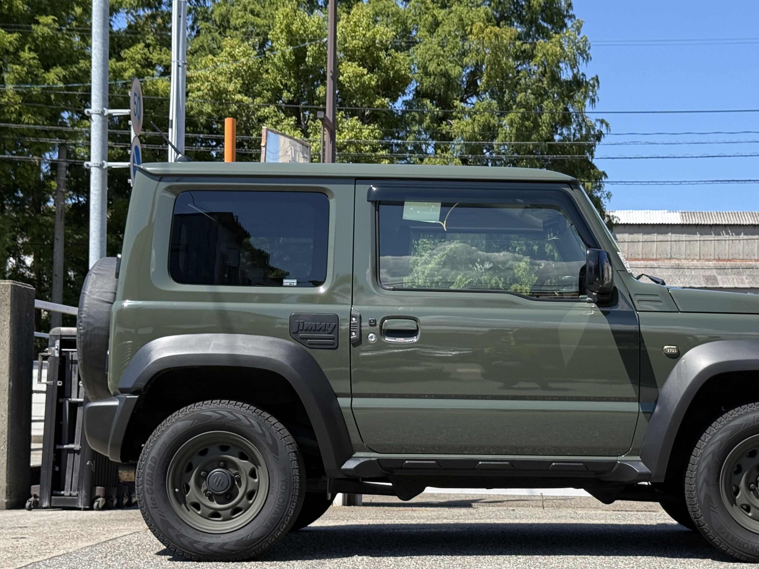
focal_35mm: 65
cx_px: 473
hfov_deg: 29.7
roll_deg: -1.0
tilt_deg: +2.6
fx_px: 1425
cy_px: 358
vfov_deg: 22.5
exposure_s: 1/2865
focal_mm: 6.76
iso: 64
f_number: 1.78
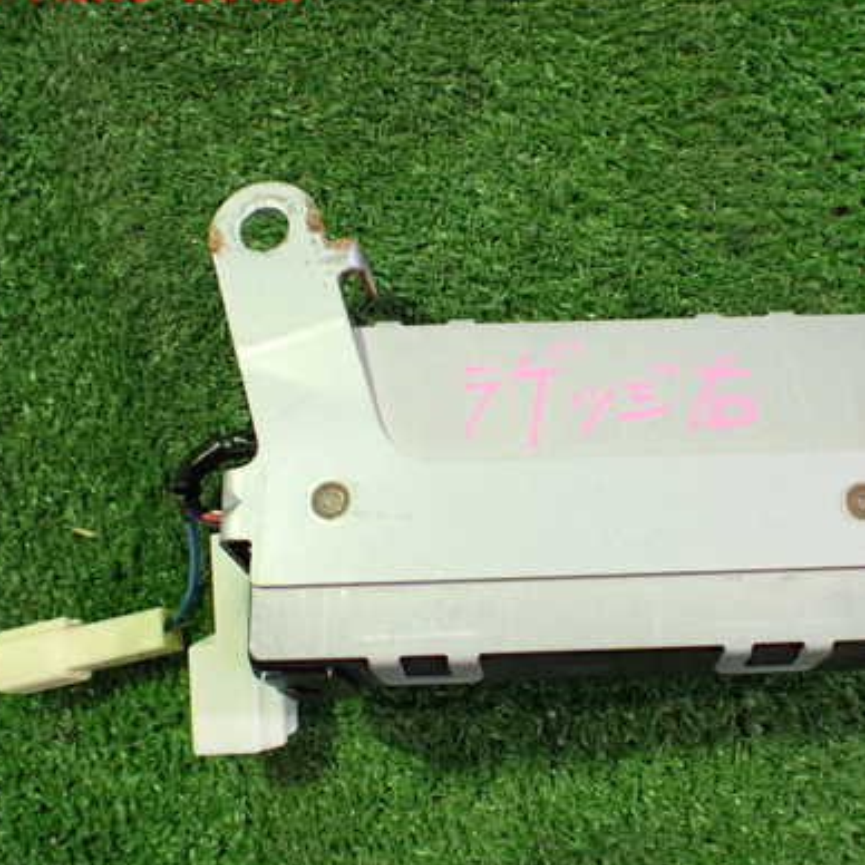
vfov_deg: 40.9
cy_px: 459
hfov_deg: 40.5
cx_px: 564
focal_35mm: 41
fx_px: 1159
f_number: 2.3
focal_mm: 5.4
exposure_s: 1/60
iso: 800
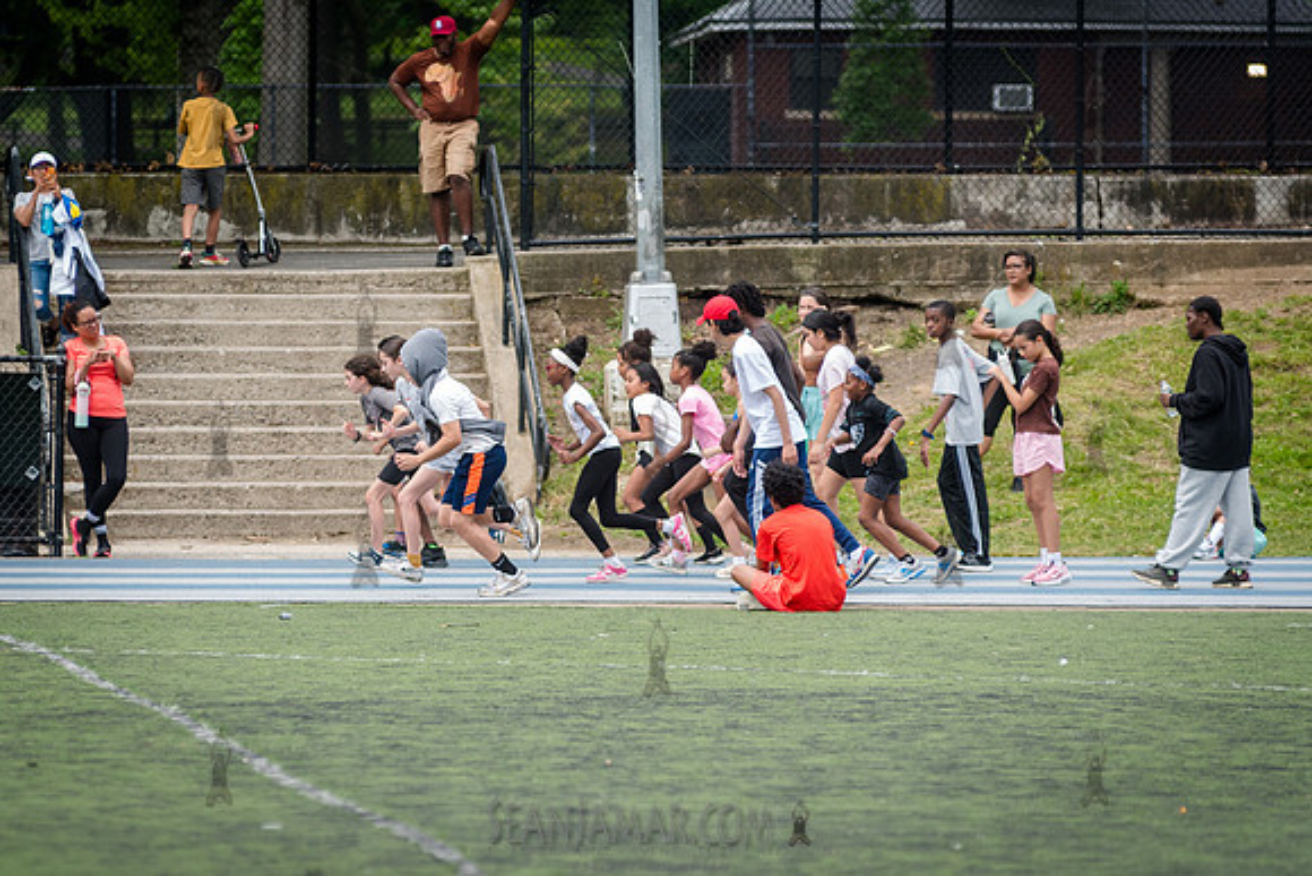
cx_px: 520
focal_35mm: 287
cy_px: 527
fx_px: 10449
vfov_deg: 4.8
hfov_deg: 7.2
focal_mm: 200
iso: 400
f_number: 4
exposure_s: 1/2000
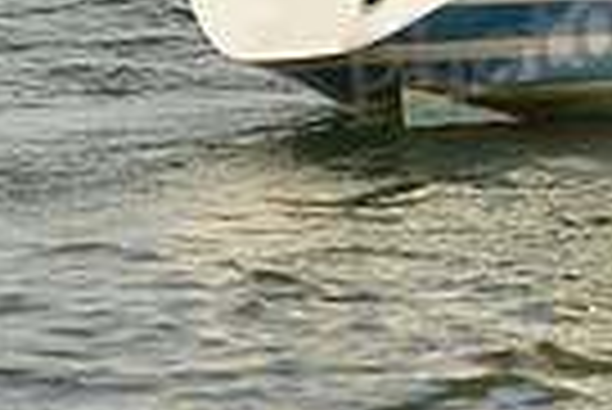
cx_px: 1210
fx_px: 8679
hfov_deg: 4.0
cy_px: -286
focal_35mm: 510
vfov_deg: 2.7
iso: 200
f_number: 5.6
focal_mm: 120
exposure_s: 1/1250
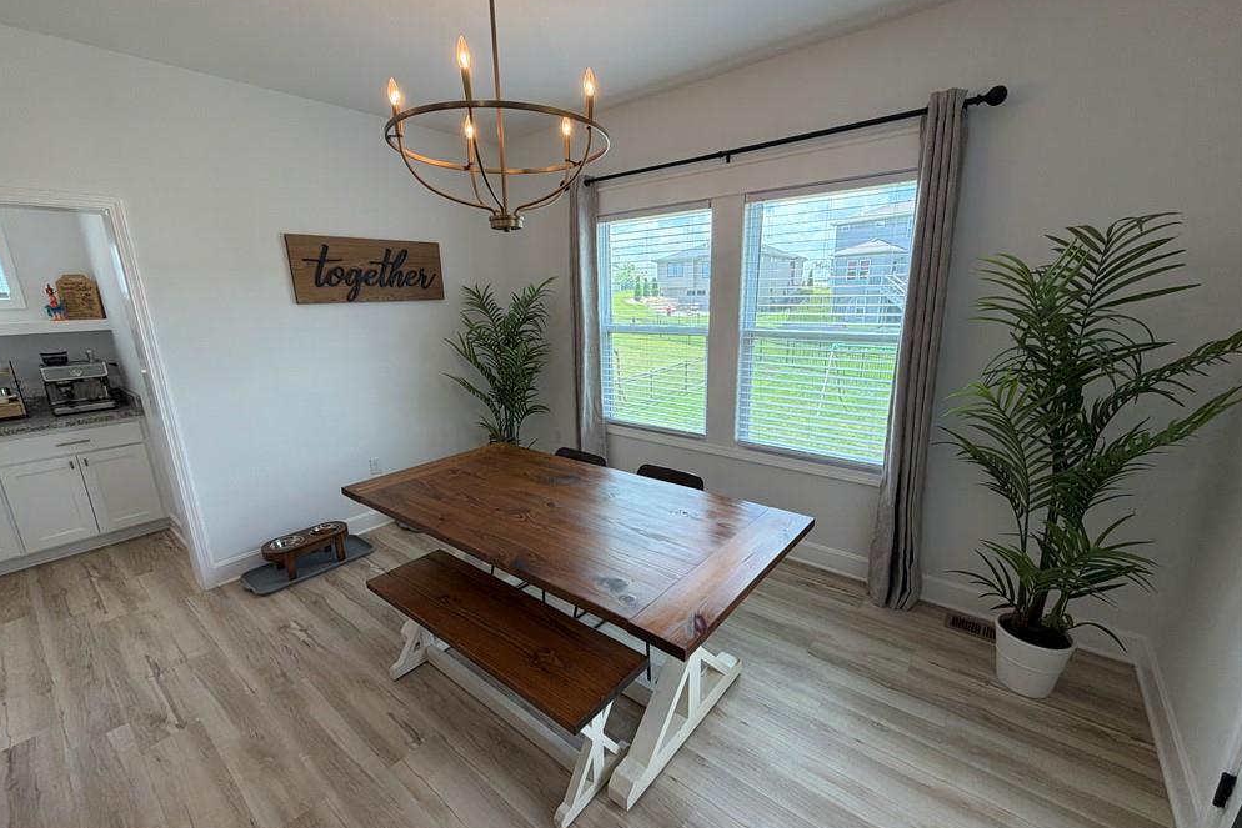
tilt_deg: -15.1
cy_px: 427
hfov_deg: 100.4
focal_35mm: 15
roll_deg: +2.0
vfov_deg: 77.3
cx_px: 609
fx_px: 518
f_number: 2.2
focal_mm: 2.22
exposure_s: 1/120
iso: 64
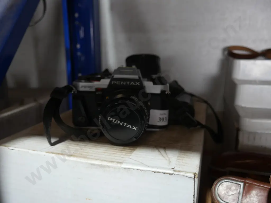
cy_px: 102
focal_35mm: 32
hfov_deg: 56.8
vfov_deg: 44.2
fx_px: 251
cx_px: 136
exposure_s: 1/60
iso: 500
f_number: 3.6
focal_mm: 16
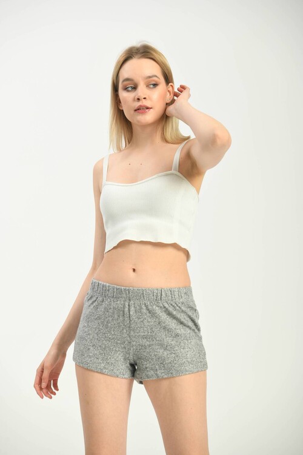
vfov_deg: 12.1
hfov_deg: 8.1
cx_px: 152
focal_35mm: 170
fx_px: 2146
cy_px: 228
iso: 100
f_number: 6.3
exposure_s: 1/160
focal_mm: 170
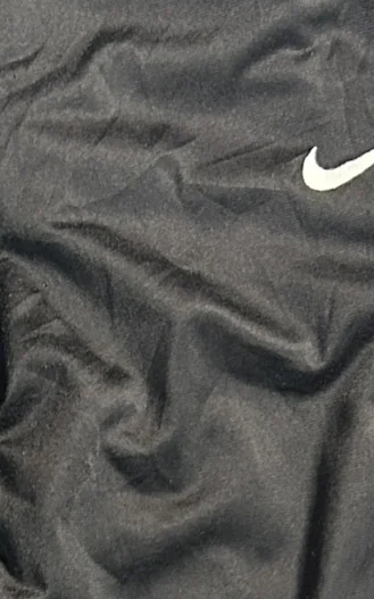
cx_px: -45
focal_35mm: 134
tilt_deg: -58.1
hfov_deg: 9.7
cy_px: 862
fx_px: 2187
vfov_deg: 14.7
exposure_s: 1/50
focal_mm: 5.7
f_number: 1.5
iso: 400
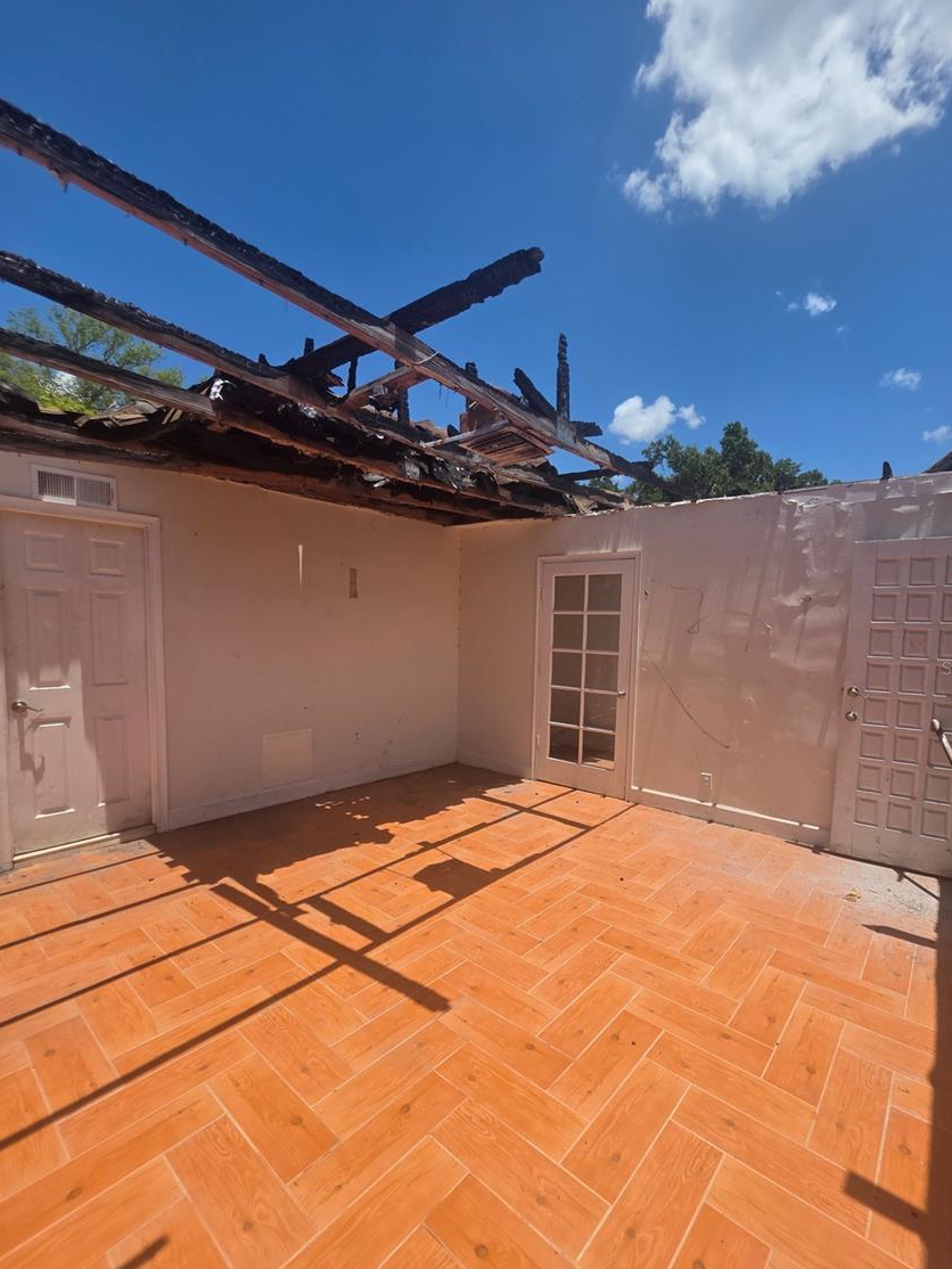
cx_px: 510
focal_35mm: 14
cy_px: 668
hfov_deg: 85.6
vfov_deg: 102.0
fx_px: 513
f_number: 1.9
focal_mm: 2.2
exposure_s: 1/3399
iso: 40
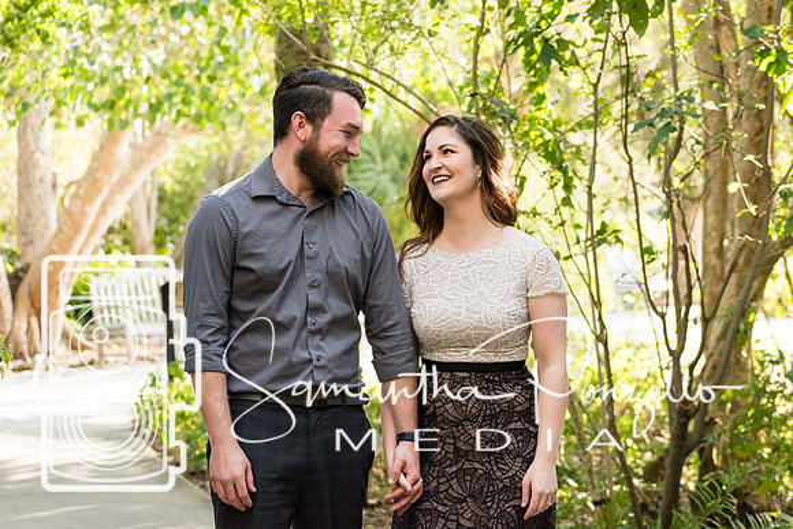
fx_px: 3161
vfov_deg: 9.6
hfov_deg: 14.3
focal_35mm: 143
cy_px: 265
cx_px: 407
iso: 400
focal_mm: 90
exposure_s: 1/500
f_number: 5.6
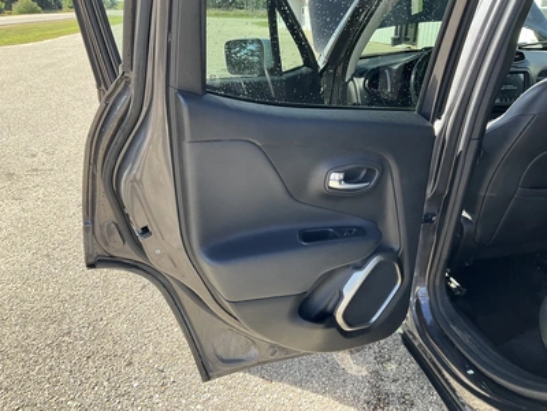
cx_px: 274
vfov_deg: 48.2
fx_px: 458
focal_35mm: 29
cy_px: 206
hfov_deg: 61.7
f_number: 1.8
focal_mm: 3
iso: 25
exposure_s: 1/190
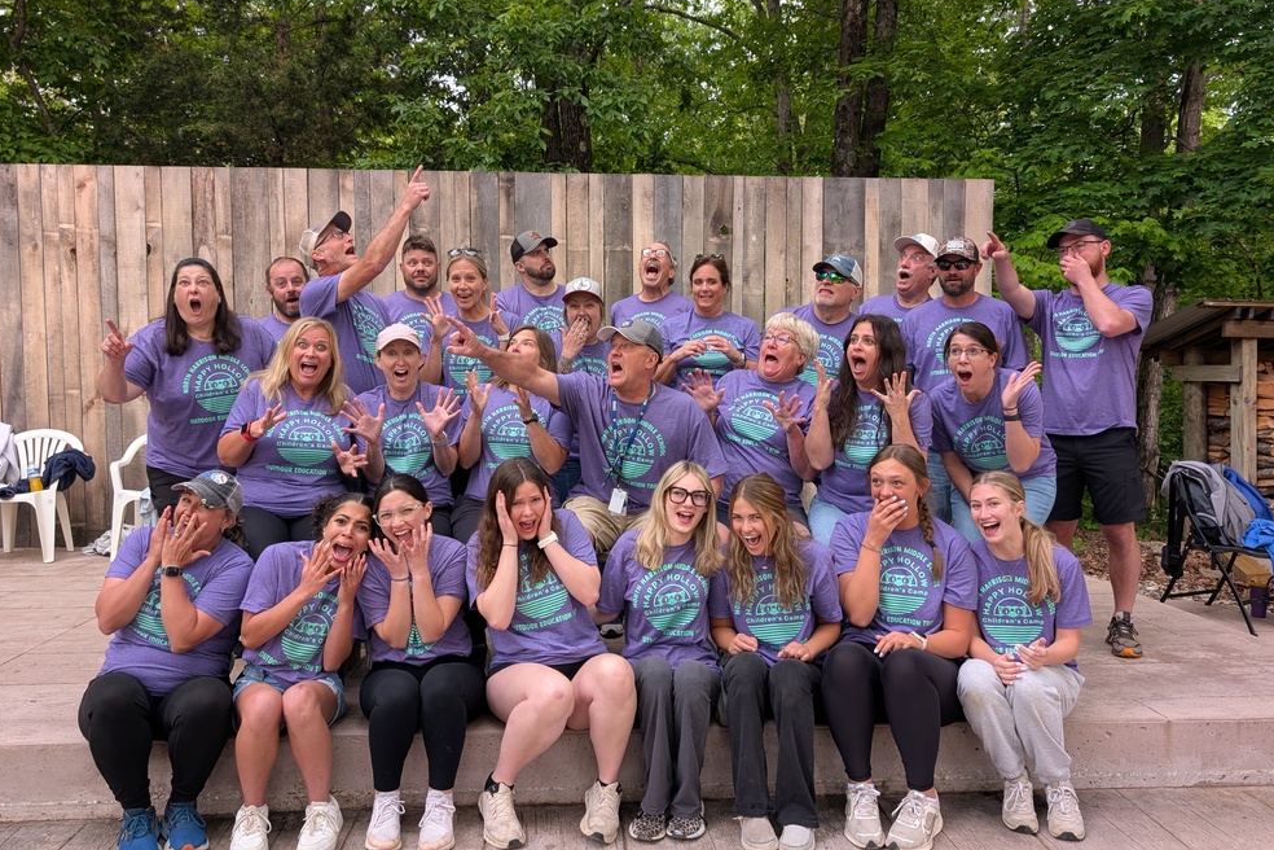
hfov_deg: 69.4
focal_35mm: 26
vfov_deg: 49.6
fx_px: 920
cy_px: 418
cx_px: 643
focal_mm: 6.9
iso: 25
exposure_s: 1/135
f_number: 1.68
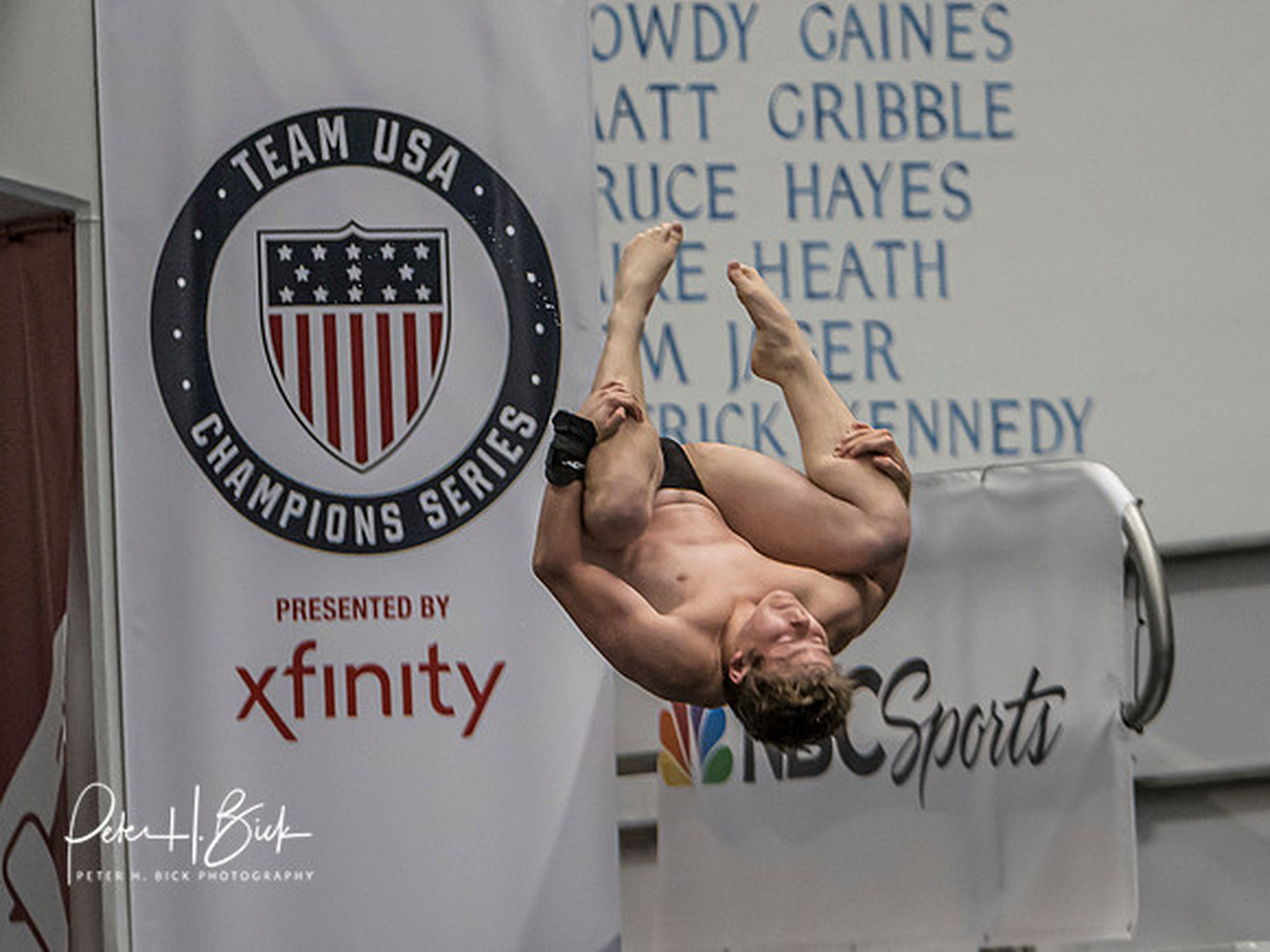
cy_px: 548
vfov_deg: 2.1
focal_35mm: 693
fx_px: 25425
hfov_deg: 2.9
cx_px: 641
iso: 2000
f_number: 2.8
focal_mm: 200
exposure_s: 1/1600
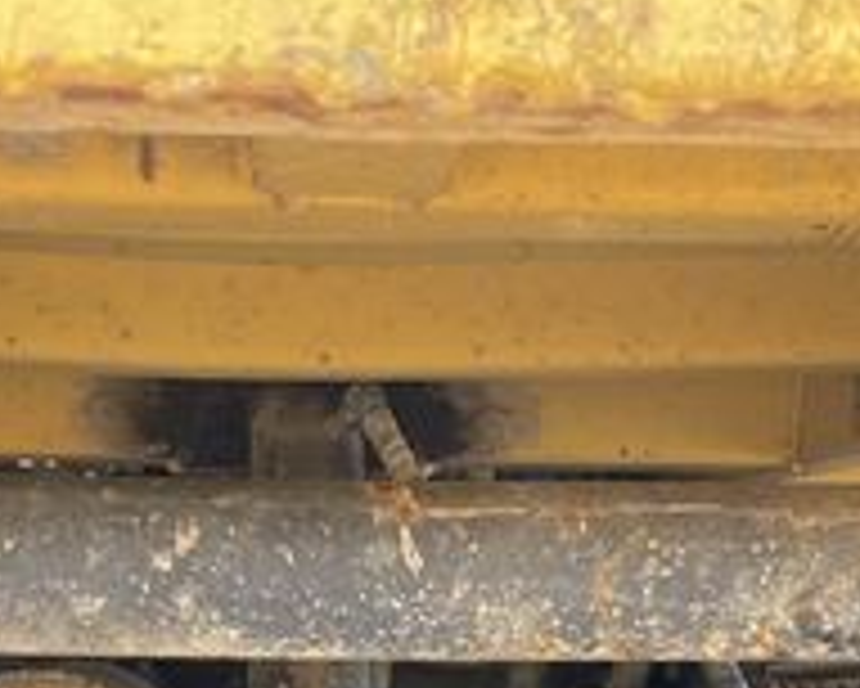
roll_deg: -1.0
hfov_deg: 22.4
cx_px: 324
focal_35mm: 85
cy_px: 1057
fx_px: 2165
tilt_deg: -12.6
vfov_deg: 16.4
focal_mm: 4.25
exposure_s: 1/121
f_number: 1.8
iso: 100
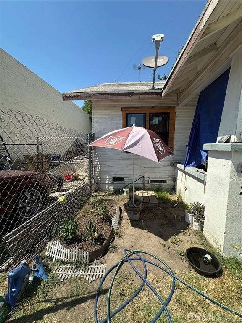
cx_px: 121
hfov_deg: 85.7
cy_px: 162
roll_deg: -1.4
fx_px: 130
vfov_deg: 102.1
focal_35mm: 14
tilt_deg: -3.9
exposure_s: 1/1473
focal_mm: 2.22
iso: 50
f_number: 2.2
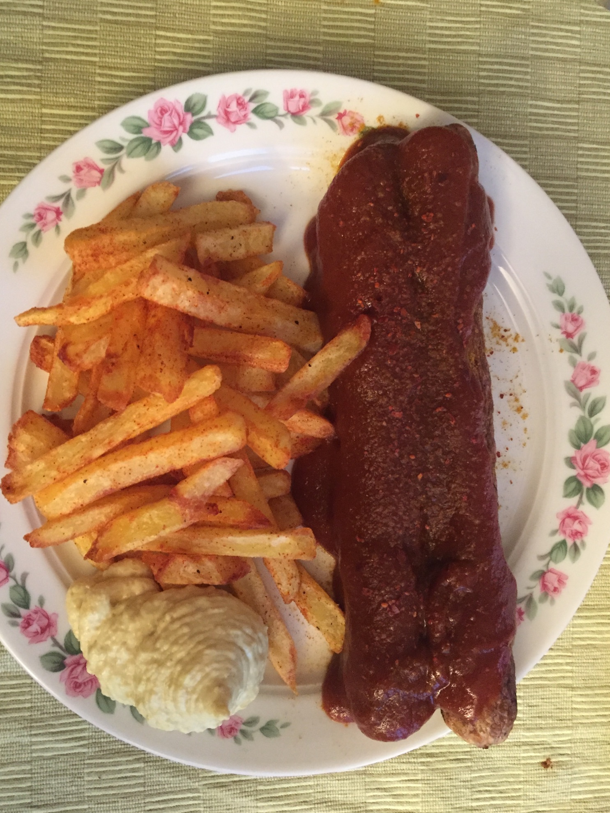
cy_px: 413
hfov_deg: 46.8
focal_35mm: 30
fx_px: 705
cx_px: 302
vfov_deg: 60.0
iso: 320
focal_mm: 4.15
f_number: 2.2
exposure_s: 1/17
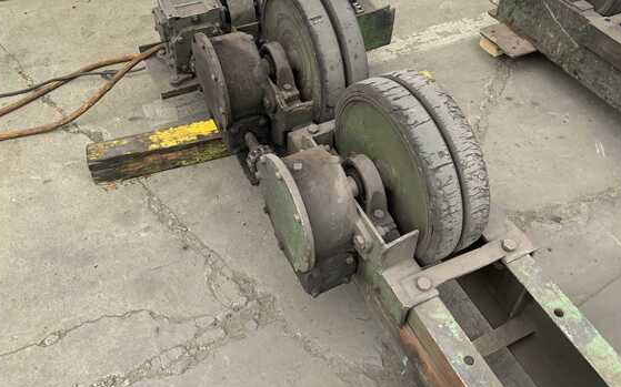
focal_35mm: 33
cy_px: 143
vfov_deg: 38.0
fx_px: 558
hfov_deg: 58.2
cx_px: 307
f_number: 1.8
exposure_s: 1/482
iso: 16
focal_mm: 3
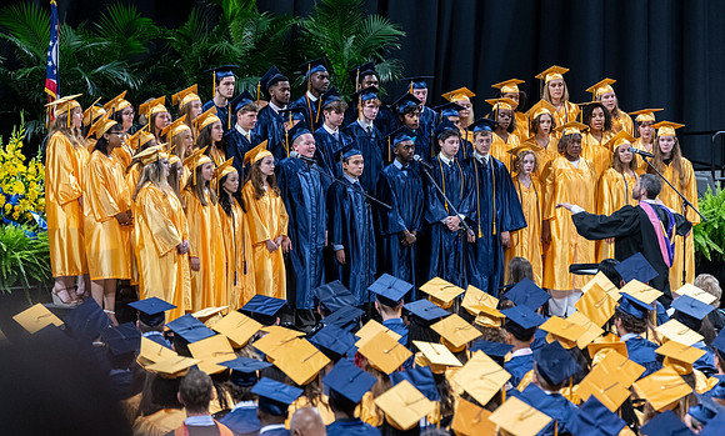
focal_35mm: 199
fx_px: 3899
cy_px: 191
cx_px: 369
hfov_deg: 10.6
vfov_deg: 6.4
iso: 2000
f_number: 4.5
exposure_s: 1/200
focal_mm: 190
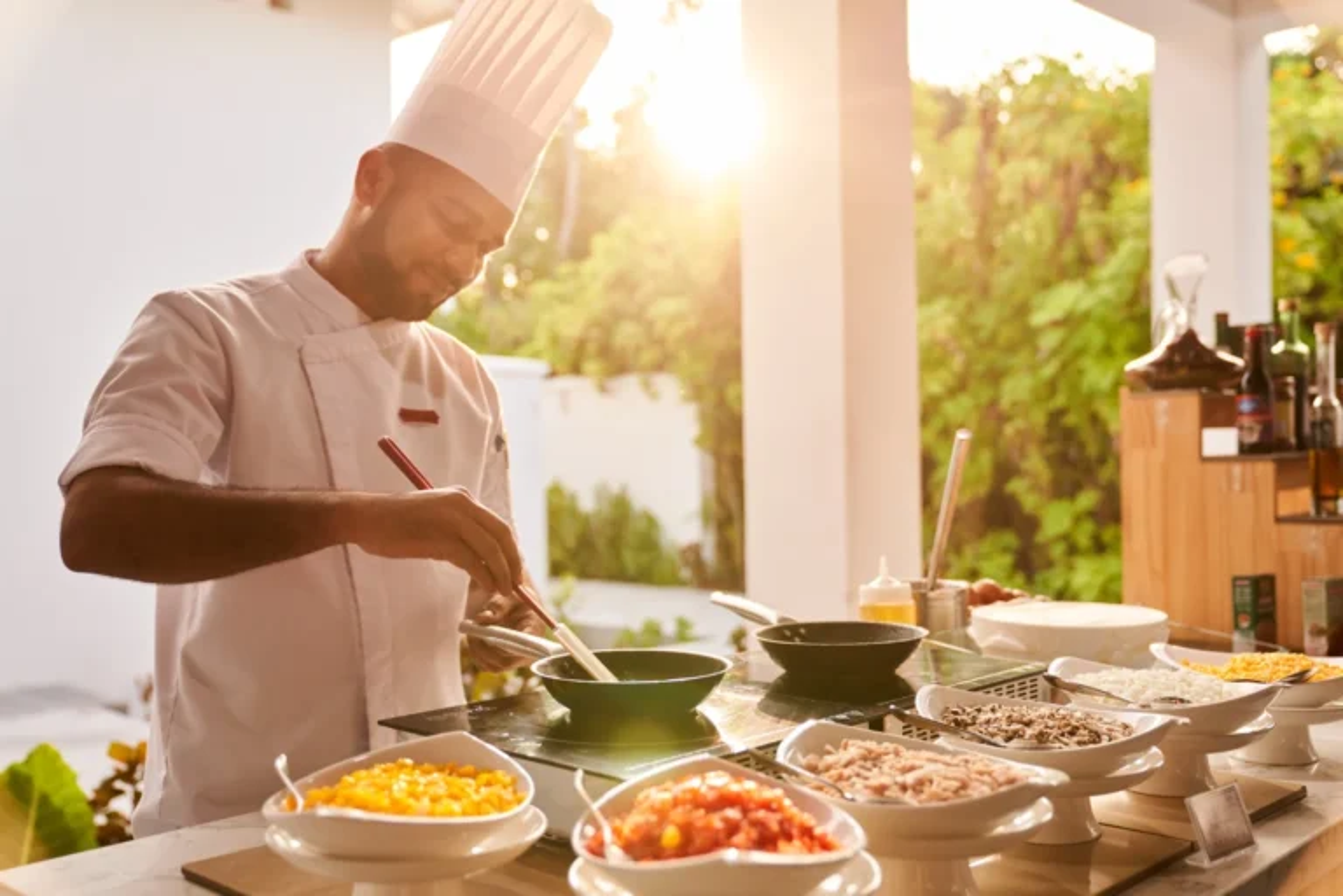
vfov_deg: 36.9
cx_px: 672
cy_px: 448
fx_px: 1343
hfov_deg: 53.1
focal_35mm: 36
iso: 200
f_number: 2.8
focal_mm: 36
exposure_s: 1/320
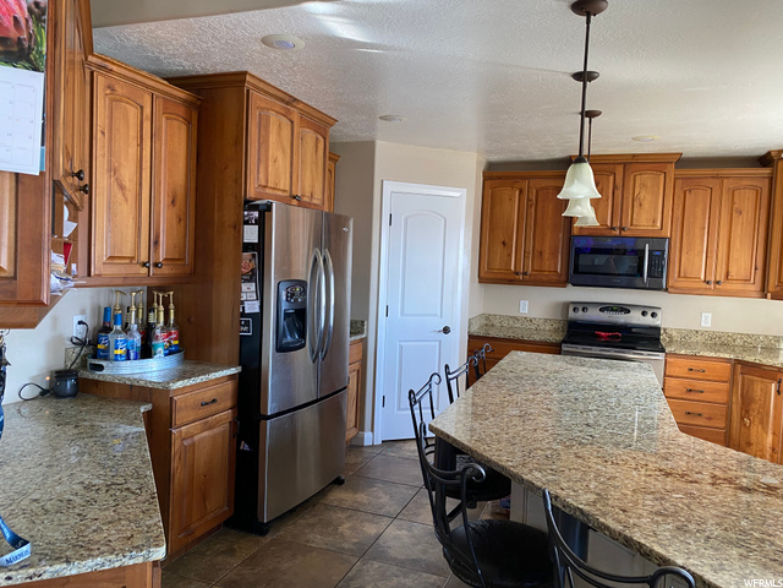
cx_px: 392
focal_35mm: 26
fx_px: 588
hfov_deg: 67.3
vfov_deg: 53.1
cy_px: 294
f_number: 1.8
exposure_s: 1/92
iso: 125
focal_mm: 4.25
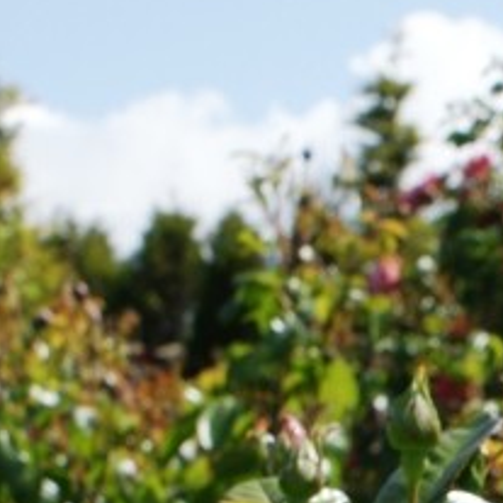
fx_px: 3107
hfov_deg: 8.9
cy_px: 560
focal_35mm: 189
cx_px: 885
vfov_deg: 9.2
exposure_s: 1/250
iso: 200
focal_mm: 30
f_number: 10
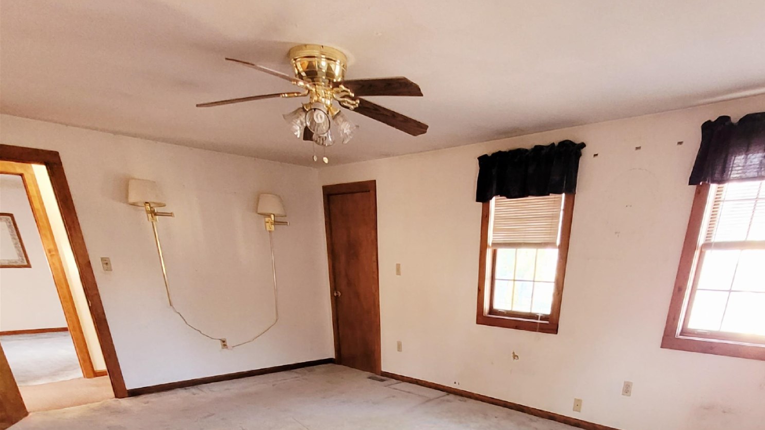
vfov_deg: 40.9
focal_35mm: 22
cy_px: 477
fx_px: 446
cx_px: 445
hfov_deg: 80.6
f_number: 2.2
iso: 320
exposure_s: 1/30
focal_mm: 1.74
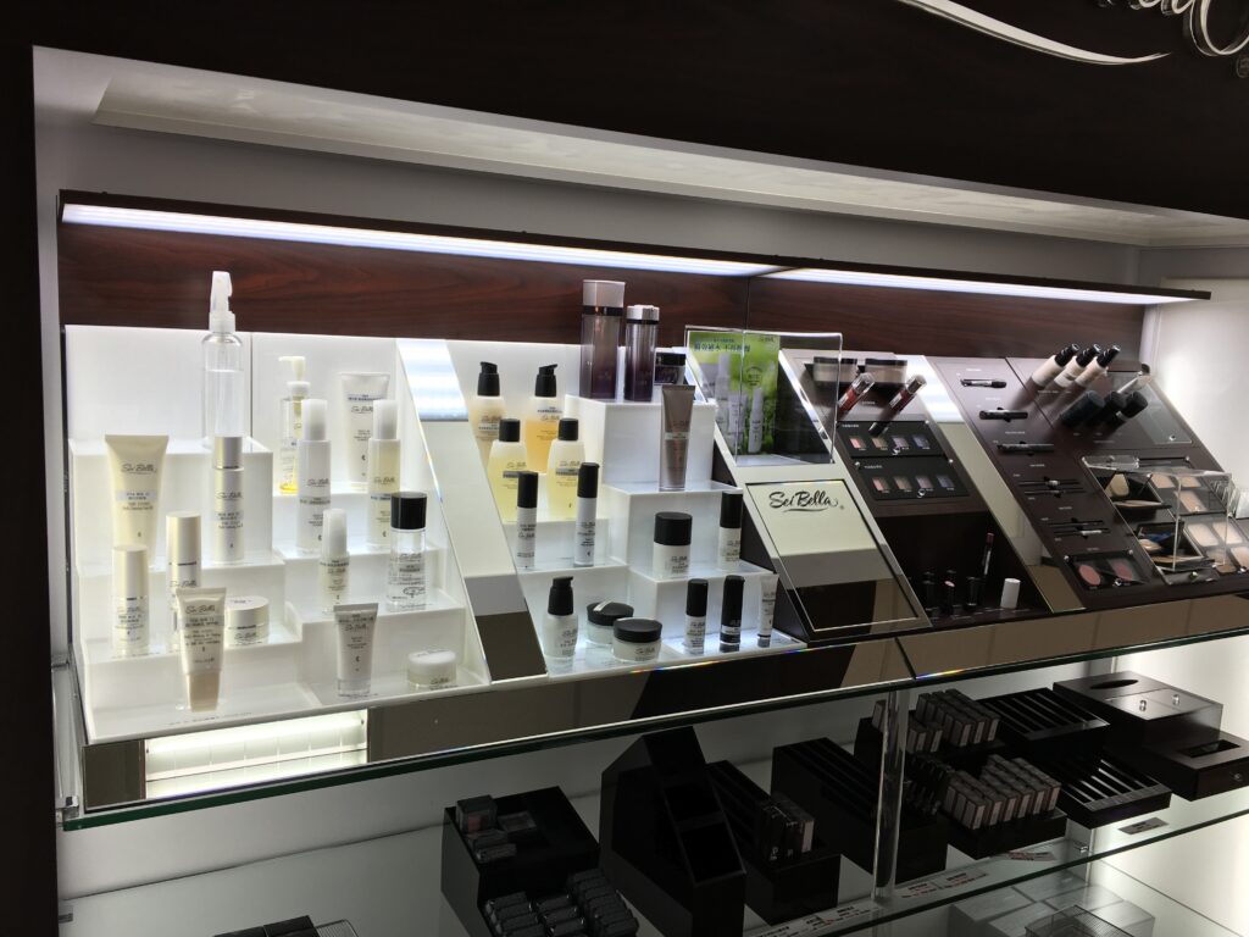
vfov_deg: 48.2
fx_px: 1046
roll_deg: -3.4
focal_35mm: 29
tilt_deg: -9.4
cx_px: 624
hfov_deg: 61.7
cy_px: 468
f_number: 2.2
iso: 25
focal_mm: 4.15
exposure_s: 1/122
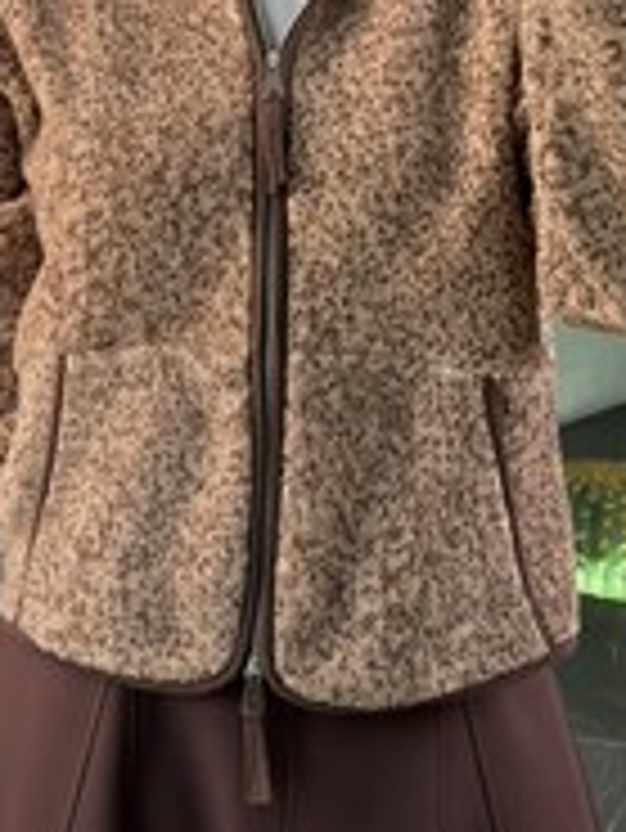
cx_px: 293
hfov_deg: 13.8
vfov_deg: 17.9
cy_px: -7
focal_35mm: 107
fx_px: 2577
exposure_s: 1/208
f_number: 1.78
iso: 200
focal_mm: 6.76
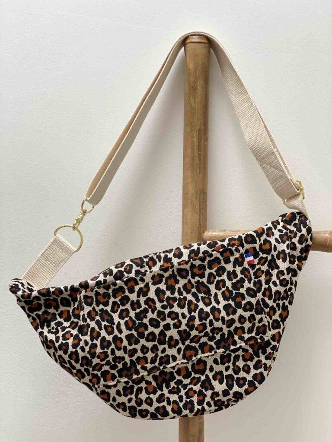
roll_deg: -0.3
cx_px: 166
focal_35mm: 52
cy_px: 221
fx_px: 665
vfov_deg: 36.8
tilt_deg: +2.2
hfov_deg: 28.0
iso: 80
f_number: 2
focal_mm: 6
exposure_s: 1/122
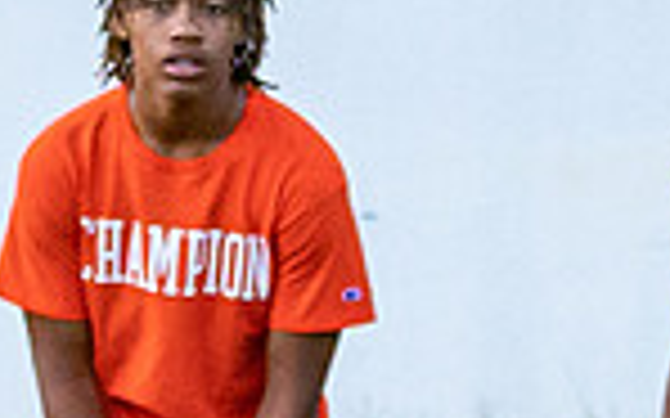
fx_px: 40028
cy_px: 640
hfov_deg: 1.0
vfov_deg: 0.6
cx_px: -407
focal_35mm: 2193
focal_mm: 190
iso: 2000
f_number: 5.6
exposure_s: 1/1000
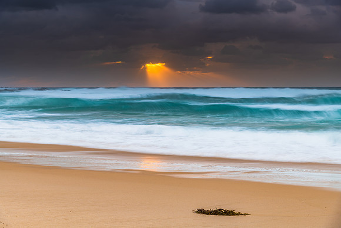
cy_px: 114
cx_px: 170
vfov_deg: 18.2
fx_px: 711
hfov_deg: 27.0
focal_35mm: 75
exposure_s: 1.3
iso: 31
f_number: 10
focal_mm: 75
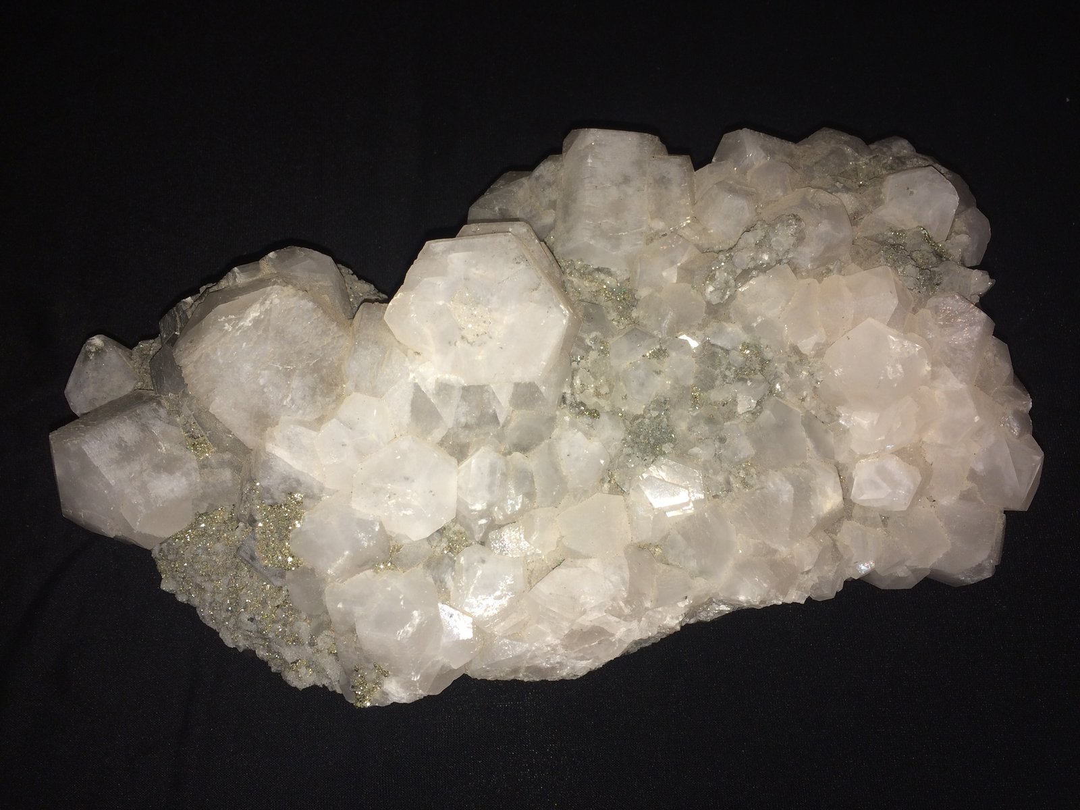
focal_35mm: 29
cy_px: 405
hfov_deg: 61.7
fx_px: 905
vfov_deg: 48.2
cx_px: 540
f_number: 2.2
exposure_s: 1/79
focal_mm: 4.15
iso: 32
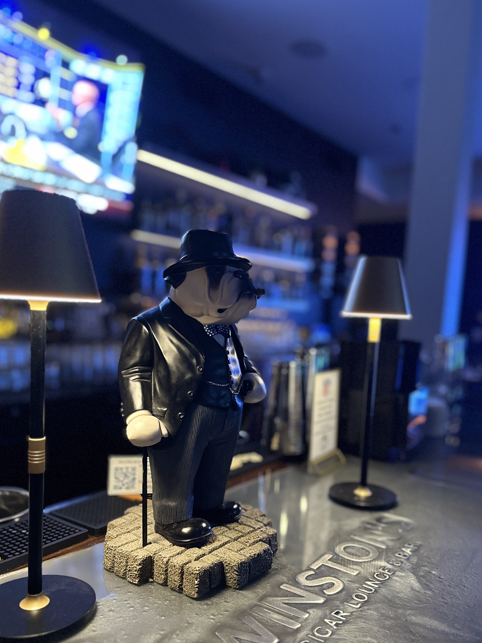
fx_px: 538
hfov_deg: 48.1
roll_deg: -5.0
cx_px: 272
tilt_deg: -5.2
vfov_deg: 61.5
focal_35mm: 29
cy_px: 361
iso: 800
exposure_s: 1/45
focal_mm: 6.86
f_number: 1.78
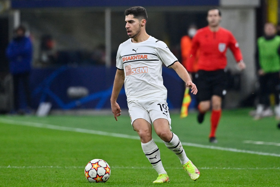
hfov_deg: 5.2
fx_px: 3111
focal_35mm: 400
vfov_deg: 3.4
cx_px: 140
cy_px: 94
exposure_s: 1/1600
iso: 1600
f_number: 4
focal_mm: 400
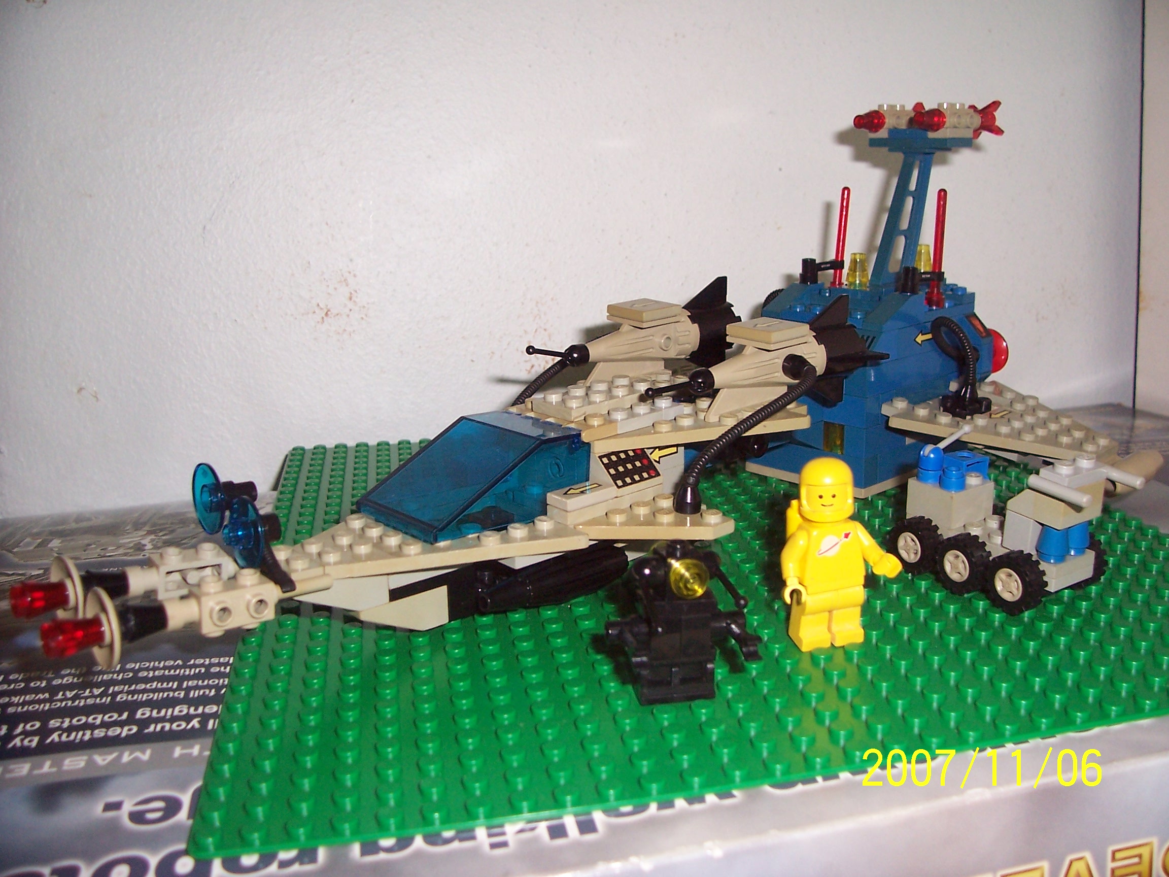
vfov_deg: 41.8
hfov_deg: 54.0
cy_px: 438
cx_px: 584
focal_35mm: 34
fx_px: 1148
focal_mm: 5.6
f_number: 2.7
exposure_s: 1/60
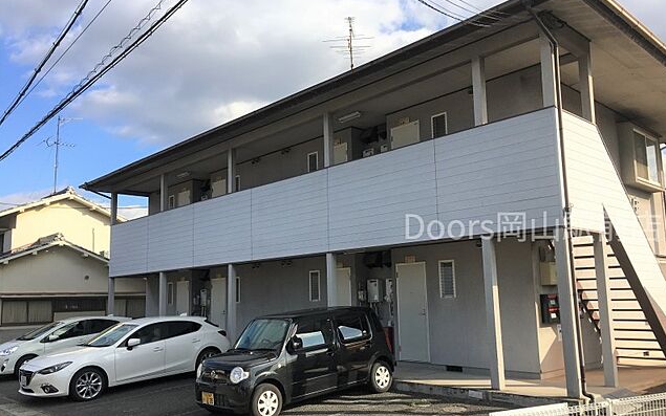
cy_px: 226
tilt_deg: +7.8
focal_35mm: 31
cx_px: 335
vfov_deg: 40.6
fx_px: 563
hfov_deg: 61.2
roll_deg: +1.4
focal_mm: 4.15
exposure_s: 1/1451
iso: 25
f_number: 2.2
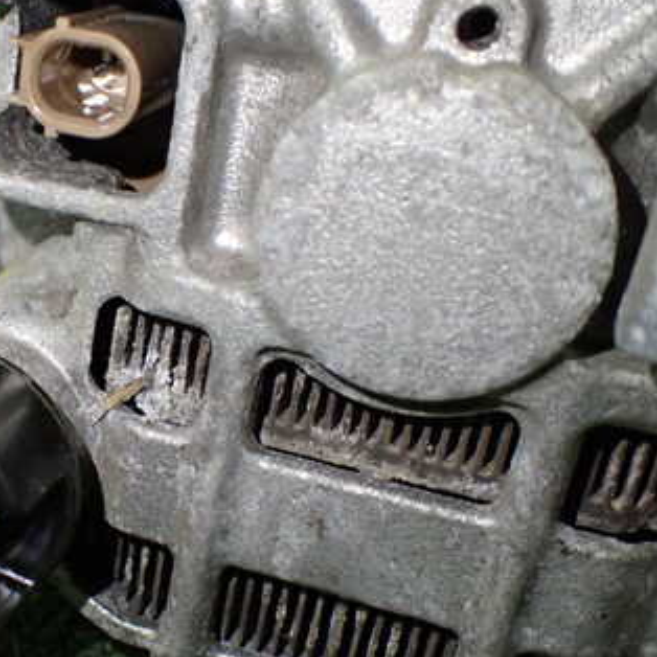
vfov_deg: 31.6
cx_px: 67
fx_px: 1160
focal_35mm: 54
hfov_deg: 30.3
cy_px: 379
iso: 500
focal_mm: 5.79
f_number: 2.4
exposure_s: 1/125
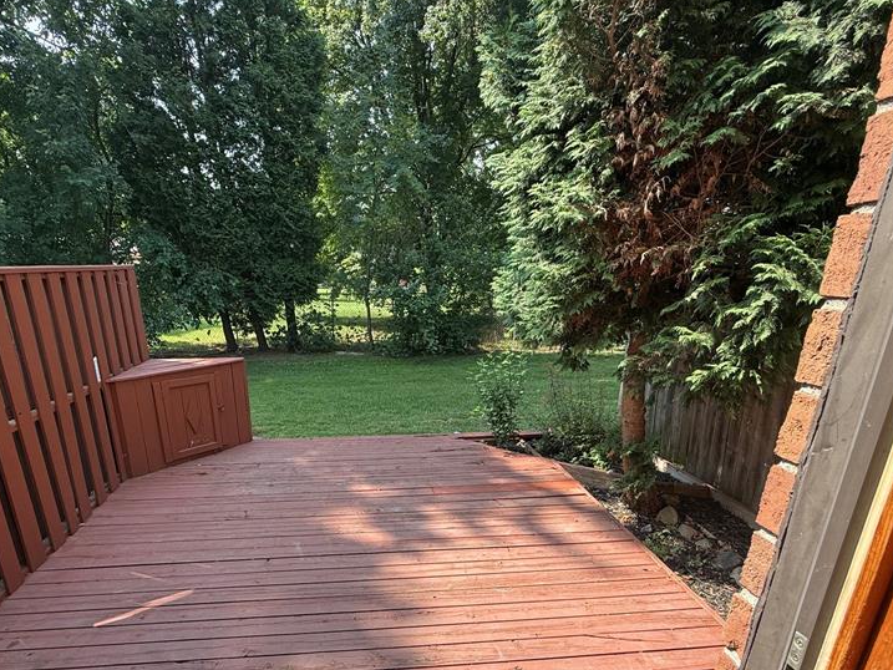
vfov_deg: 64.1
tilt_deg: -19.6
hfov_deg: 81.4
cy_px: 452
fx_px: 516
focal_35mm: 20
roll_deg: -0.2
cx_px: 394
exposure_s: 1/331
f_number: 2.2
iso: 50
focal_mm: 2.22
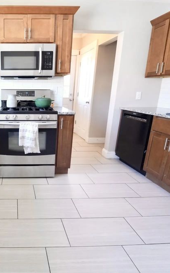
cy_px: 133
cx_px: 18
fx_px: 163
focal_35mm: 22
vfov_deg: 79.6
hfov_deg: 49.2
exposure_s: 1/100
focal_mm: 14
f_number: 5
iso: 1600
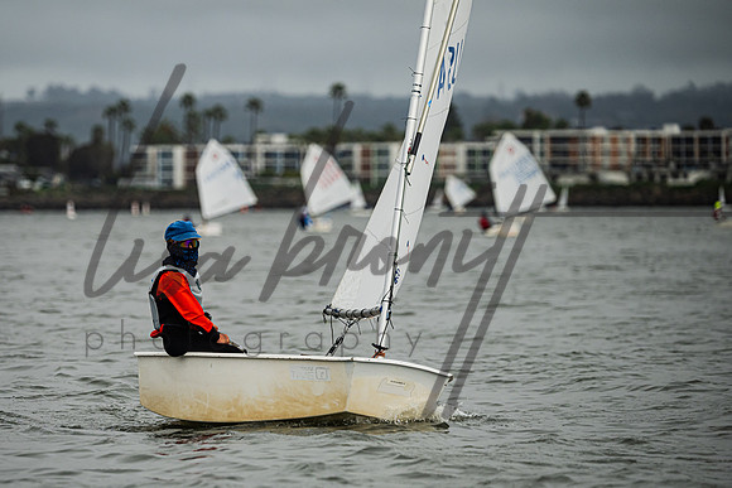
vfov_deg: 3.9
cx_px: 261
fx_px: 7113
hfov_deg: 5.9
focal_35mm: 350
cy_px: 286
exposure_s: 1/4000
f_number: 5
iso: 320
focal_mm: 260
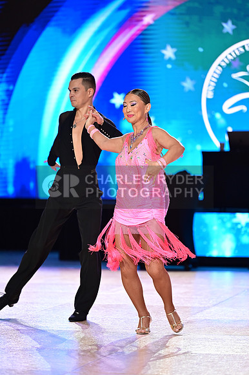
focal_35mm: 165
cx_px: 124
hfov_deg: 8.3
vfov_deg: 12.5
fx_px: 1714
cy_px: 188
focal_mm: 165
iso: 1600
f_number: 2.8
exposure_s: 1/400
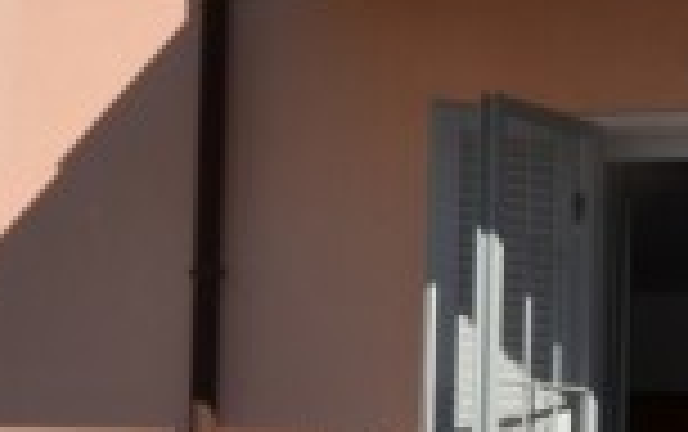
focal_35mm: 80
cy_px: 497
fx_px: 1502
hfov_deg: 25.0
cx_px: 616
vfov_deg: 15.8
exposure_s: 1/200
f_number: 10
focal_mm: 10
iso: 100
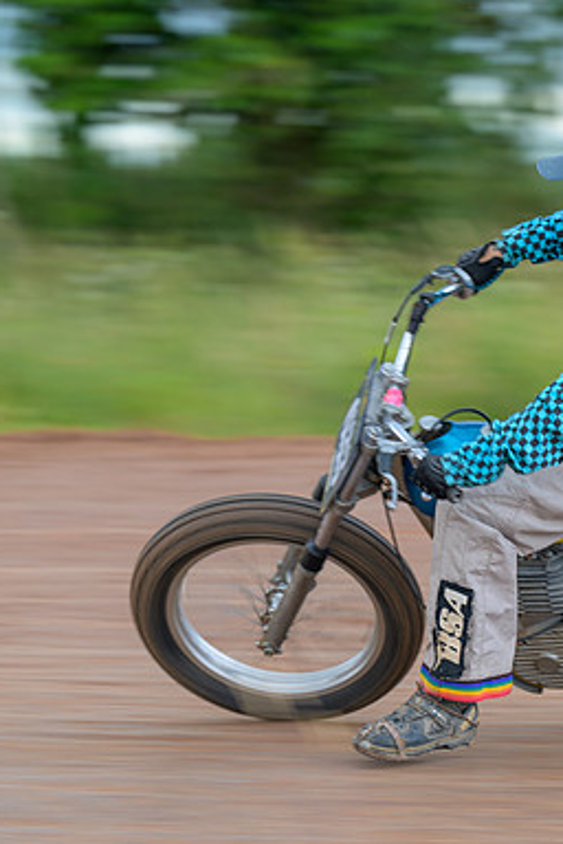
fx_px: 4551
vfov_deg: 10.6
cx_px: 613
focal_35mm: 194
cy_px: 467
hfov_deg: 7.0
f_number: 4
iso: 72
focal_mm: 110
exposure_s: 1/100
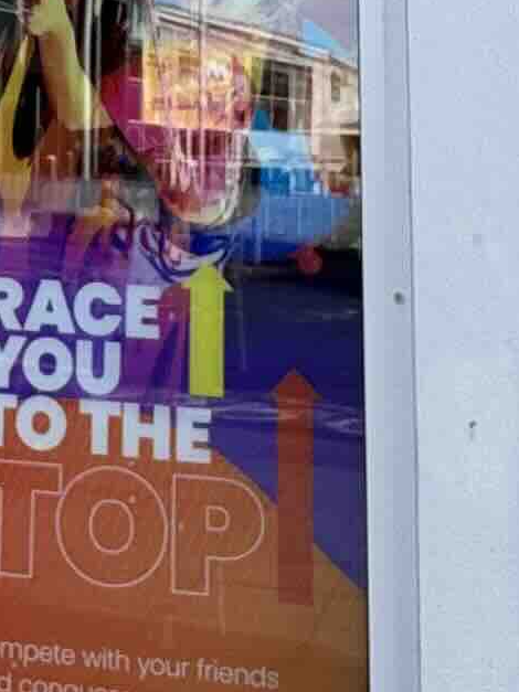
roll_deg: -2.0
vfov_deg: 19.8
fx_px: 1800
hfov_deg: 16.0
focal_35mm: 90
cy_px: -243
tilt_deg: +12.8
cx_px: -31
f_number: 2.2
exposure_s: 1/428
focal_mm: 2.22
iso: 40
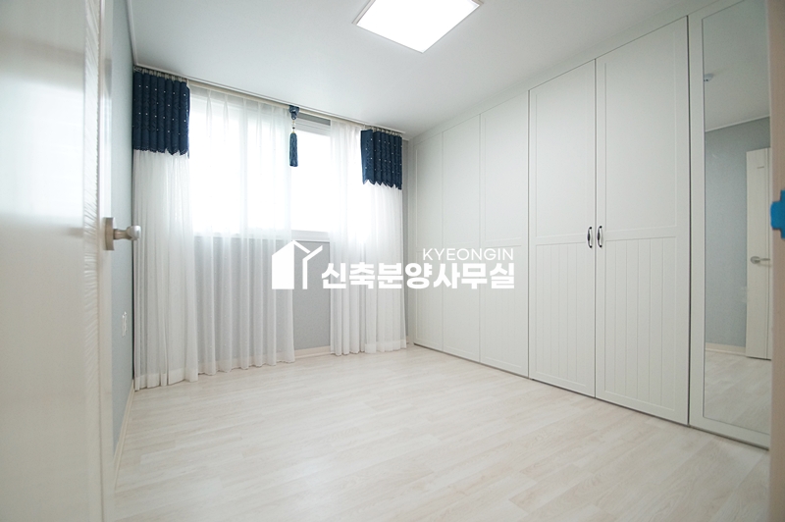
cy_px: 261
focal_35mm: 15
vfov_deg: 77.2
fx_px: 327
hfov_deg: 100.4
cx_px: 392
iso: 800
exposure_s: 1/125
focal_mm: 10
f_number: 3.5
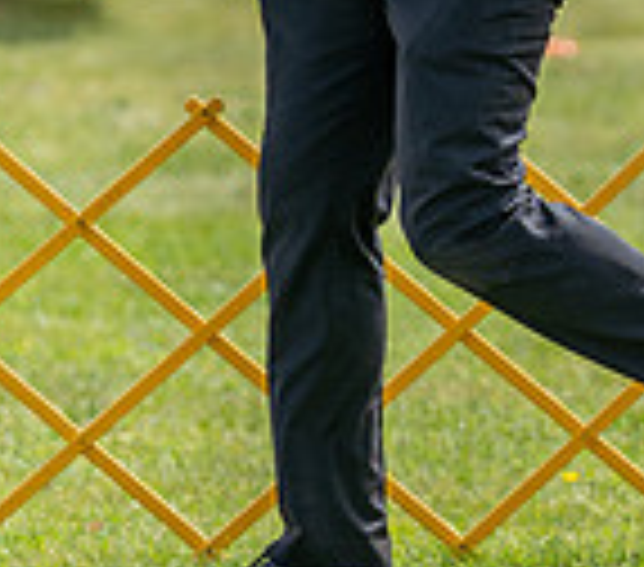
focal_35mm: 695
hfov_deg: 2.7
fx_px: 13786
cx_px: 896
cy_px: -126
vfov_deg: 2.4
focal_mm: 154
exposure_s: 1/1000
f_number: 3.5
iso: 100
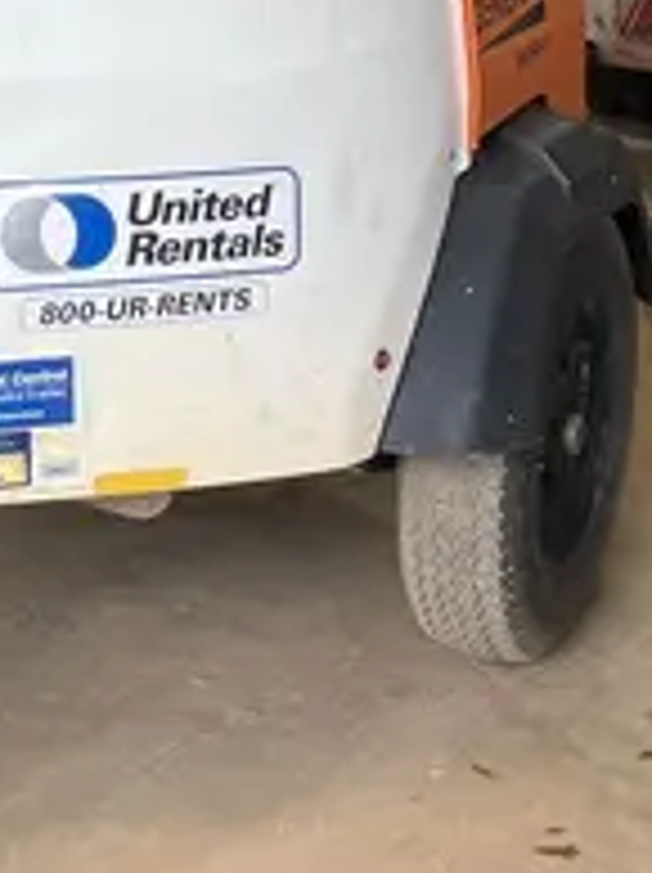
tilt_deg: -9.7
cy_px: -92
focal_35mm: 106
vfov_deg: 17.9
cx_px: -54
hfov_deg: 13.7
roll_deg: -2.5
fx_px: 2668
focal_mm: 3.99
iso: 50
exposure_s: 1/121
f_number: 1.8
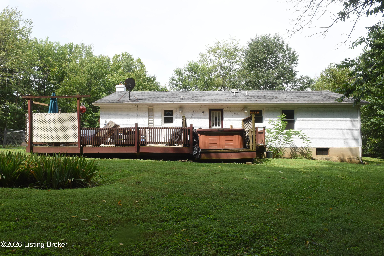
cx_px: 192
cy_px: 128
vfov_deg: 53.2
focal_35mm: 24
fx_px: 256
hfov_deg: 73.7
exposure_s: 1/640
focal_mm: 24
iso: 1600
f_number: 13
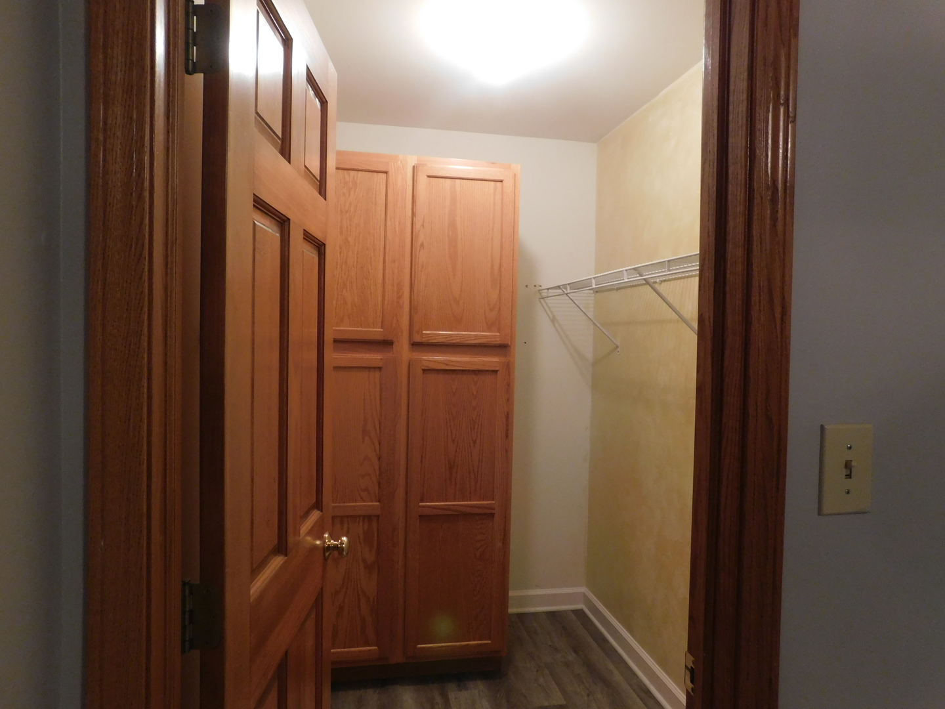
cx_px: 472
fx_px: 628
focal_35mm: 23
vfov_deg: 58.9
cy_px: 354
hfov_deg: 73.9
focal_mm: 4
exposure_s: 1/30
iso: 280
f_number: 3
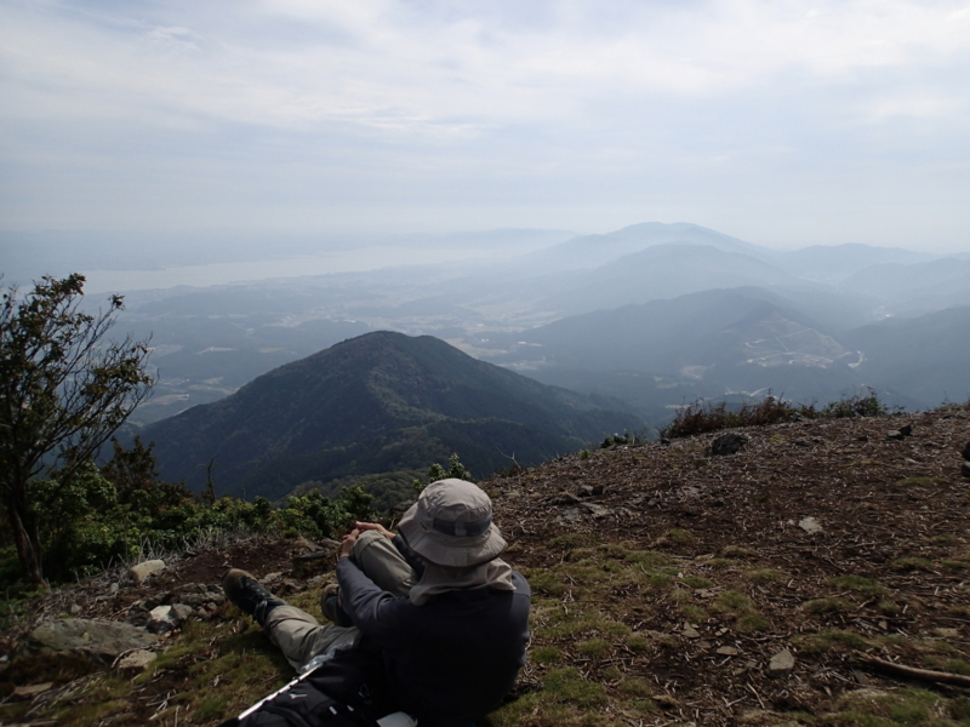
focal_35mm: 25
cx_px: 485
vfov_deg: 54.9
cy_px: 364
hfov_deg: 69.4
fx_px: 701
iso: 100
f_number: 8
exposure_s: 1/320
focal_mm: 4.5
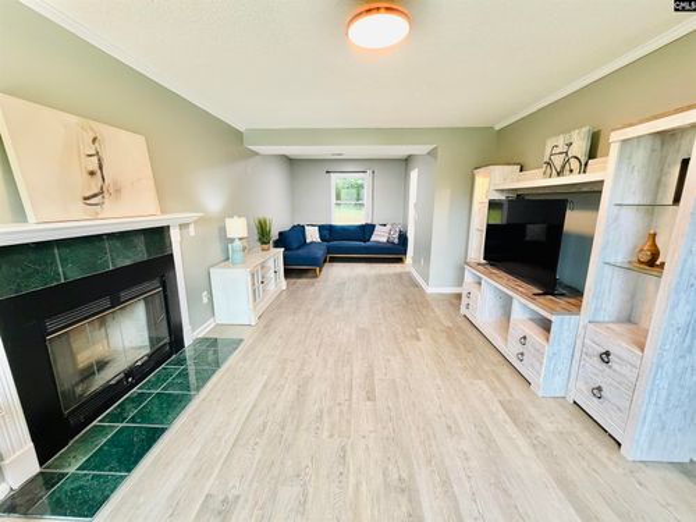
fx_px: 281
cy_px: 261
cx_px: 348
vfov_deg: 85.7
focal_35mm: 14
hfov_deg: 102.1
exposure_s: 1/60
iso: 320
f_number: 2.2
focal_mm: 2.22
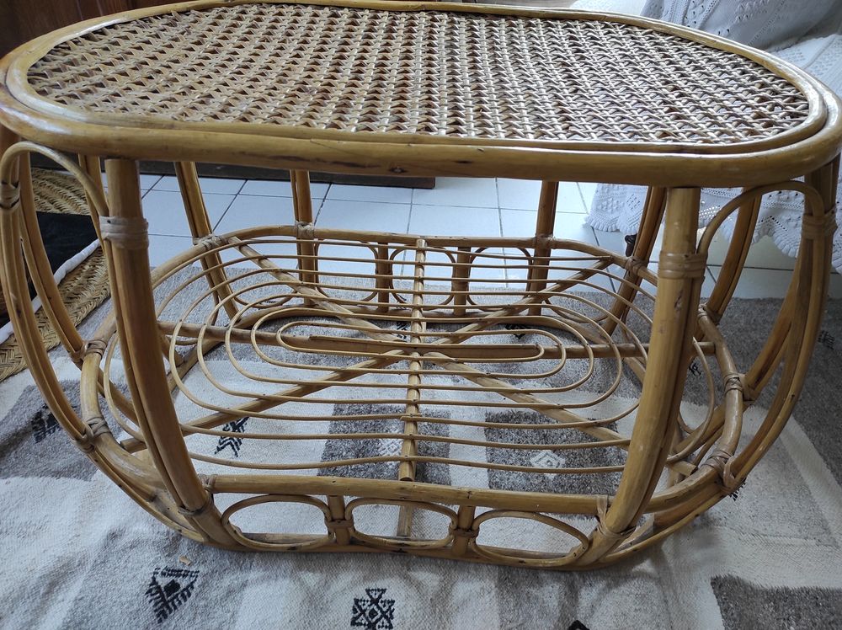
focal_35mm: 25
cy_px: 315
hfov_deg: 69.4
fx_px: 608
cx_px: 421
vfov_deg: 54.8
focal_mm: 5.43
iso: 264
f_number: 1.89
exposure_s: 1/33
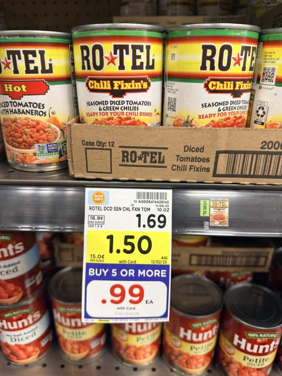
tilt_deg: -24.6
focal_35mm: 24
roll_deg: -0.3
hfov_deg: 56.8
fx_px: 261
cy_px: 188
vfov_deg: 71.6
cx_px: 141
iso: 200
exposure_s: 1/60
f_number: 1.78
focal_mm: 6.76
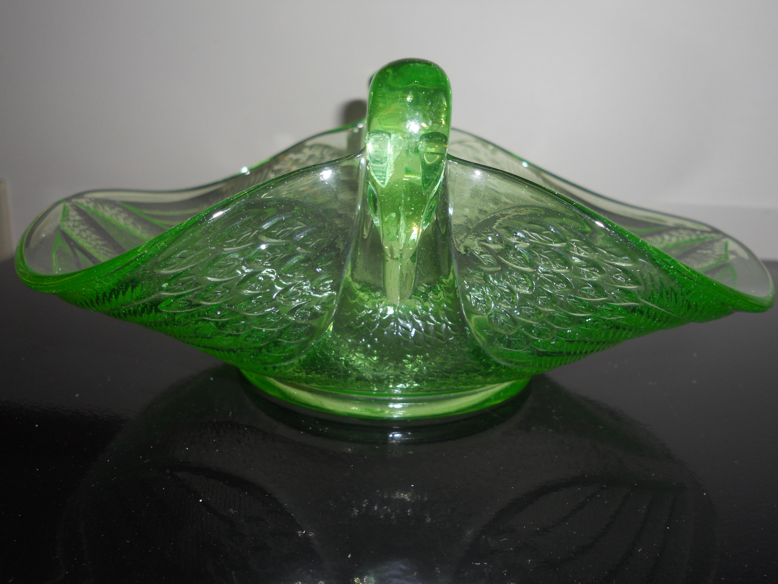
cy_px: 292
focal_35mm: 32
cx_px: 389
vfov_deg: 44.2
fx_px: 719
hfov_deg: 56.8
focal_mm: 5.8
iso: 80
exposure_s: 1/25
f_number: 8.8
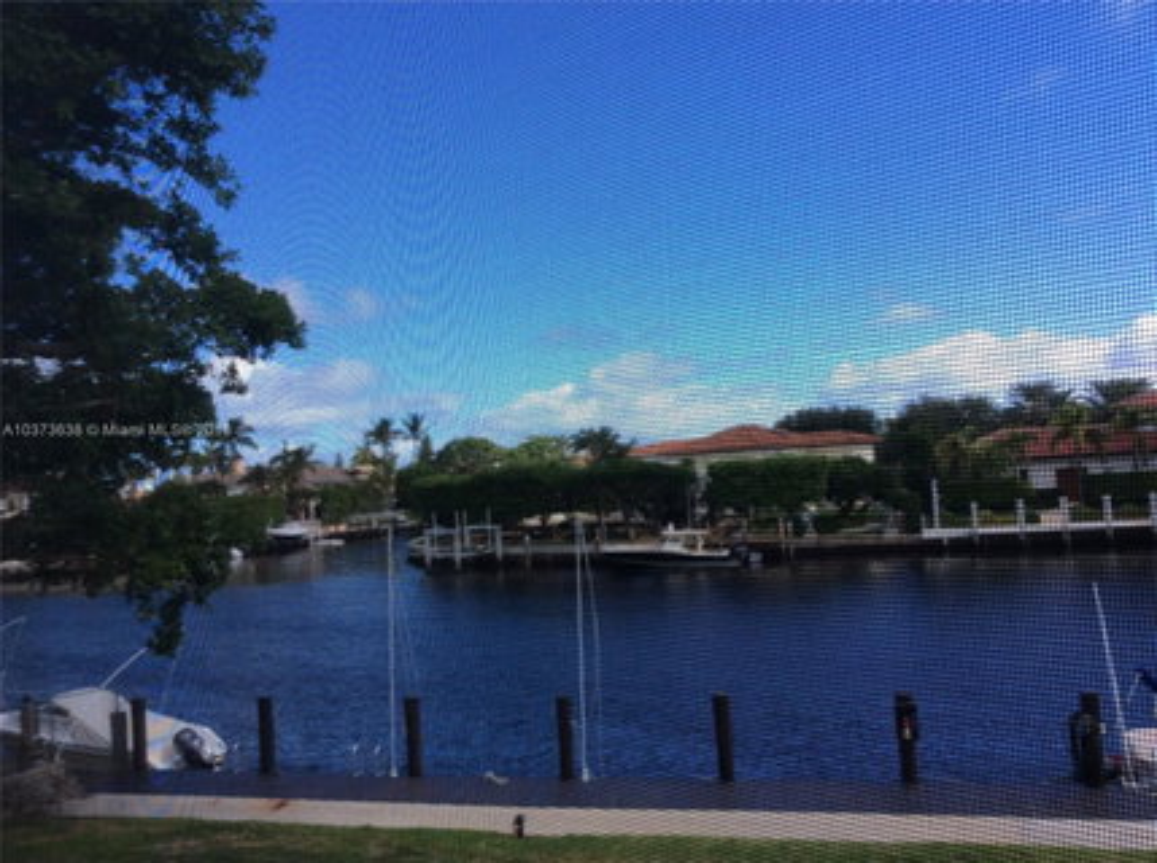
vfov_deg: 44.0
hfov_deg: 56.9
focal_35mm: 32
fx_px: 1067
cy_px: 432
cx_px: 578
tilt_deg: +1.4
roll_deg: +4.9
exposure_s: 1/743
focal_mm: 3.3
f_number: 2.4
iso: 32
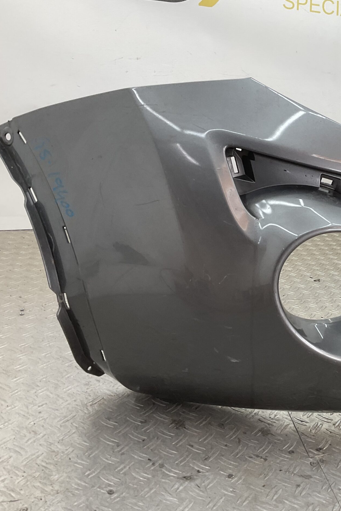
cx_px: 324
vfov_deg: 47.4
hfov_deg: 30.8
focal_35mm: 41
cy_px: 256
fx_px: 582
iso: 25
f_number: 1.8
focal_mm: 3
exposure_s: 1/100
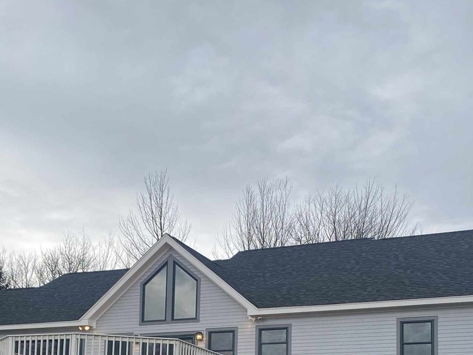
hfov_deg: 35.4
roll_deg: -1.3
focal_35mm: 54
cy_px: 362
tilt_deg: +6.6
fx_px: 738
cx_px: 194
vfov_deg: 25.6
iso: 32
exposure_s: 1/623
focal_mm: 4.25
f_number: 1.8
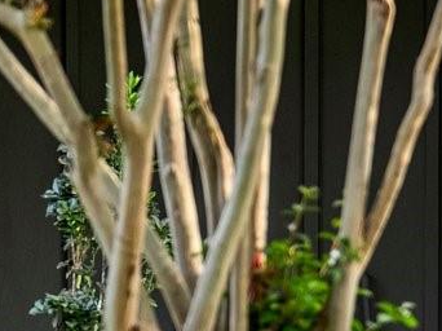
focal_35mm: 288
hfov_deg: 6.5
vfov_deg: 5.2
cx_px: 1089
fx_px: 3675
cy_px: 263
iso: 100
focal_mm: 50
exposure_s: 1/80
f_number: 1.2
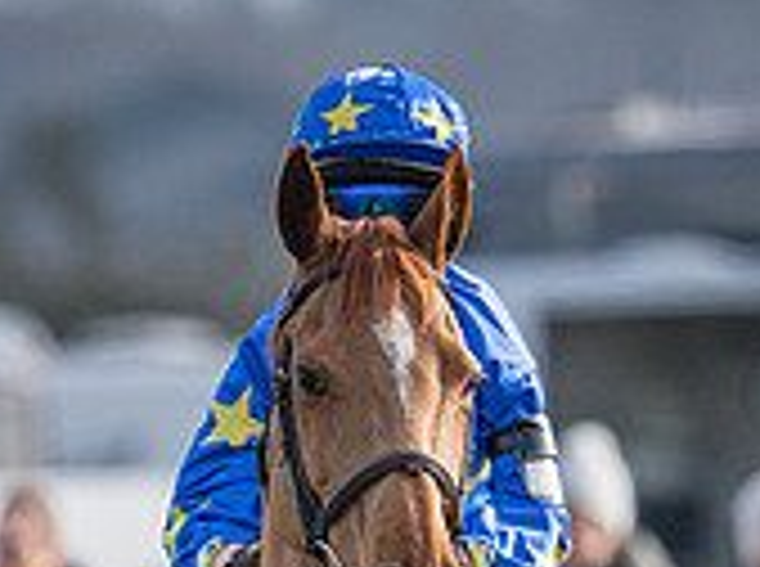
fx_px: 49097
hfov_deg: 0.9
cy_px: 697
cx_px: 213
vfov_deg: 0.7
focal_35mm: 2241
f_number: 5
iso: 400
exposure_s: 1/1250
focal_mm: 400
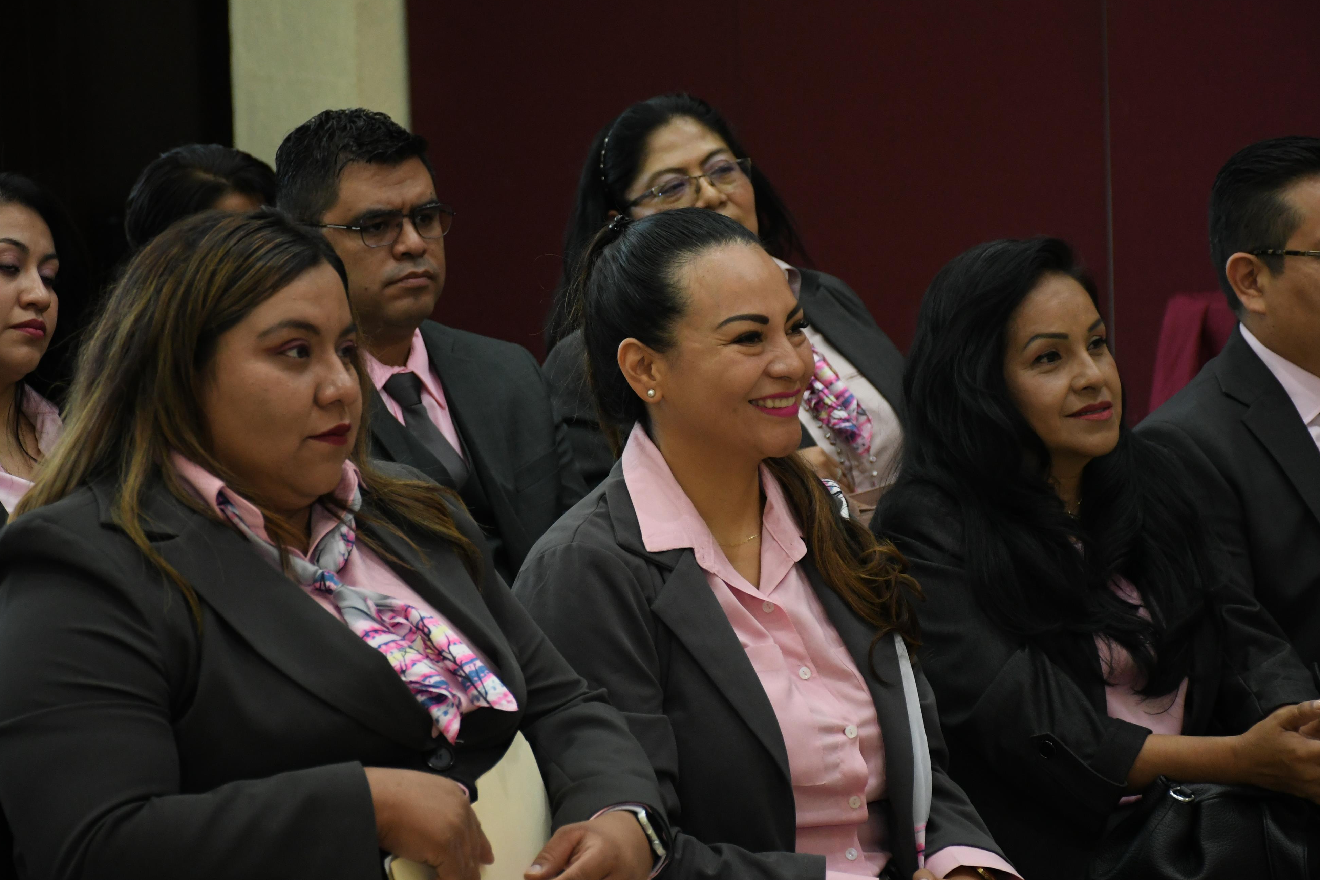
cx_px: 659
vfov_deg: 11.4
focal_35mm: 120
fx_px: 4399
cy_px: 424
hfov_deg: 17.1
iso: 2500
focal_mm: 75
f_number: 5
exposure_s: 1/100
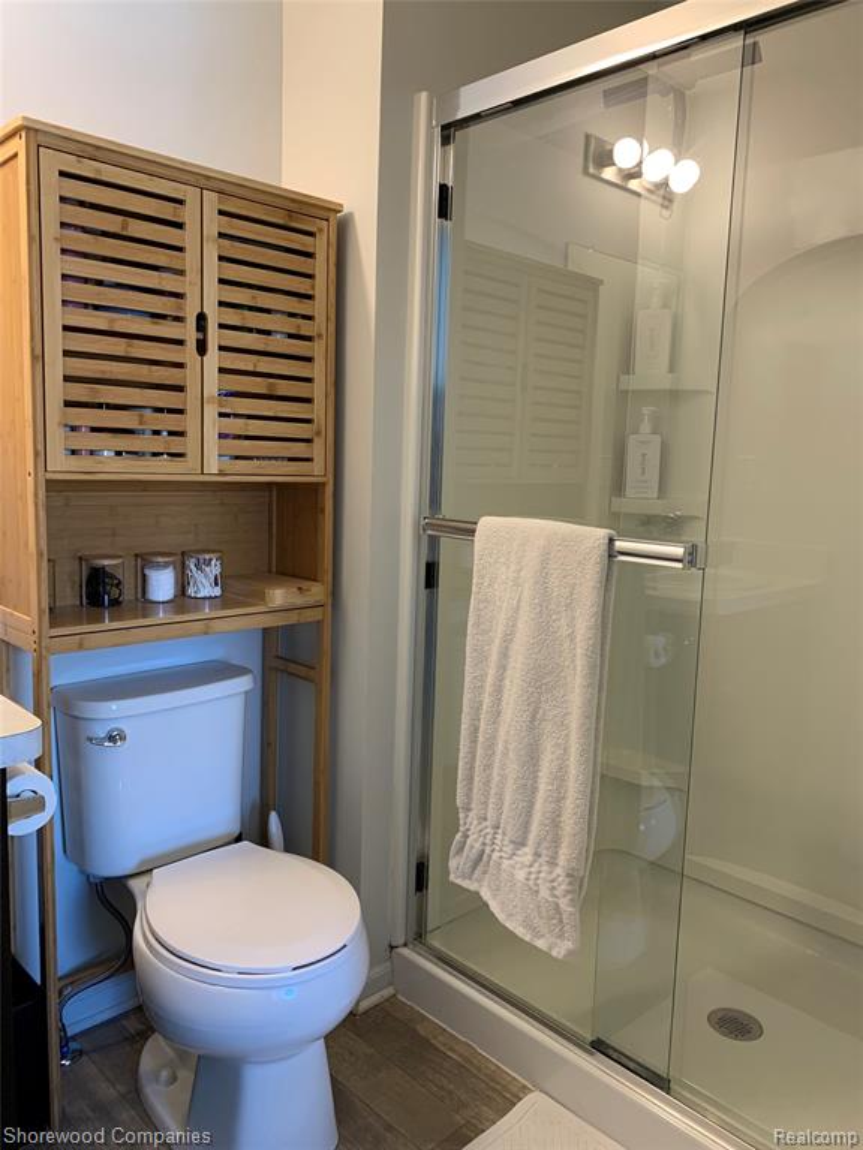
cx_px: 432
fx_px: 864
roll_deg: -1.9
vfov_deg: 67.3
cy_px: 575
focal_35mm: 26
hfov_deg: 53.1
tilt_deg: -7.3
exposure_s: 1/60
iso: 125
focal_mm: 4.25
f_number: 1.8
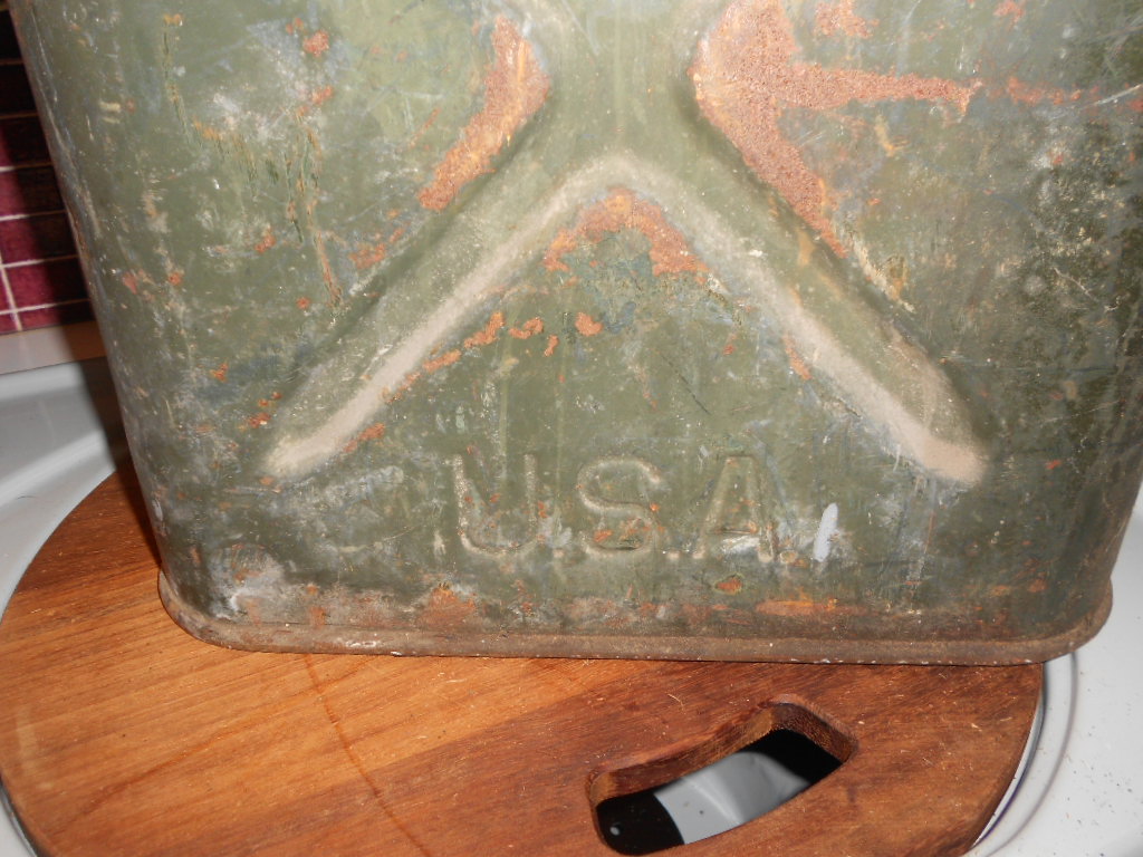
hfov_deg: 61.7
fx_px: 958
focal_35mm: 29
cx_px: 572
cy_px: 428
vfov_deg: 48.2
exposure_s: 1/25
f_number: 3.4
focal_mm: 5.1
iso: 80
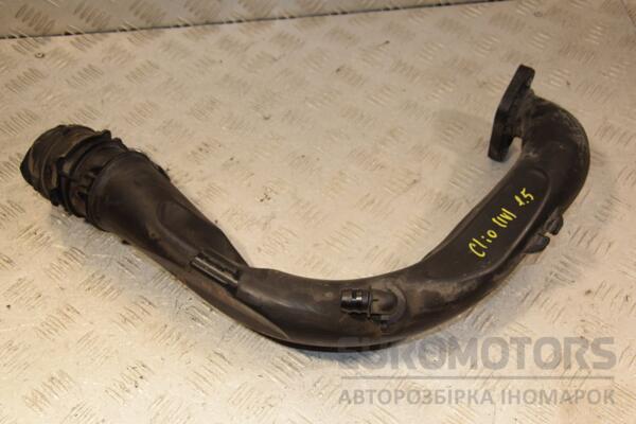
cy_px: 212
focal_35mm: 45
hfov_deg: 43.6
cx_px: 318
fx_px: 795
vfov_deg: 29.9
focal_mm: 30
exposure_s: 1/200
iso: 800
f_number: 5.6
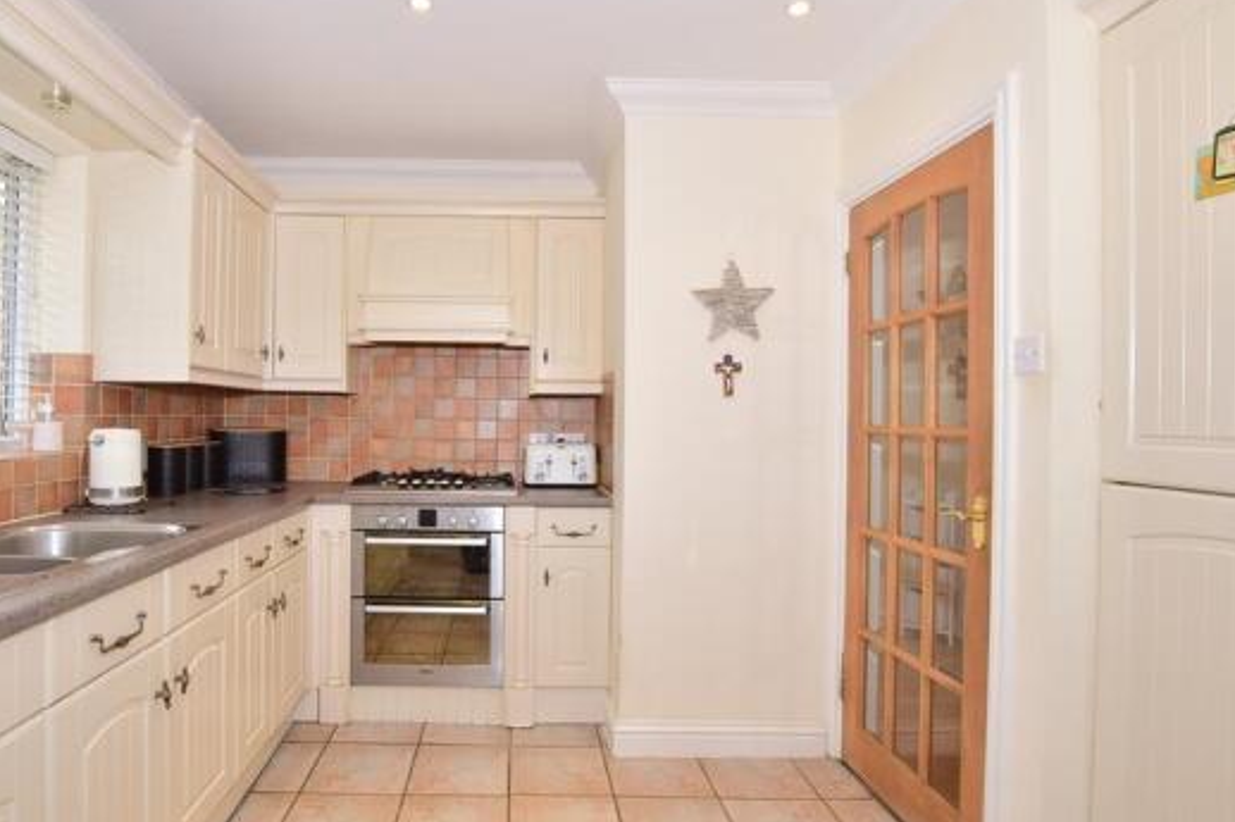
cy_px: 411
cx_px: 510
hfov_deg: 86.1
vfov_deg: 64.5
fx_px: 652
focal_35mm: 19
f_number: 9
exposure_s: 1/10
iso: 200
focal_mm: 10
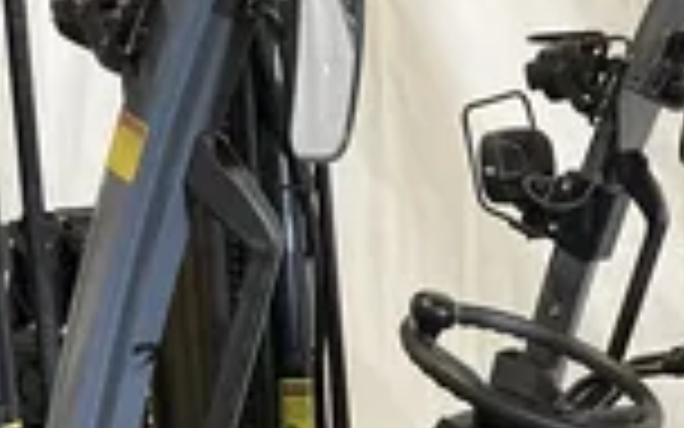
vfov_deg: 15.4
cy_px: 554
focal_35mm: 81
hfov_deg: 24.8
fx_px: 1510
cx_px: 608
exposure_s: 1/60
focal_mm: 3
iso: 125
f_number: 1.8
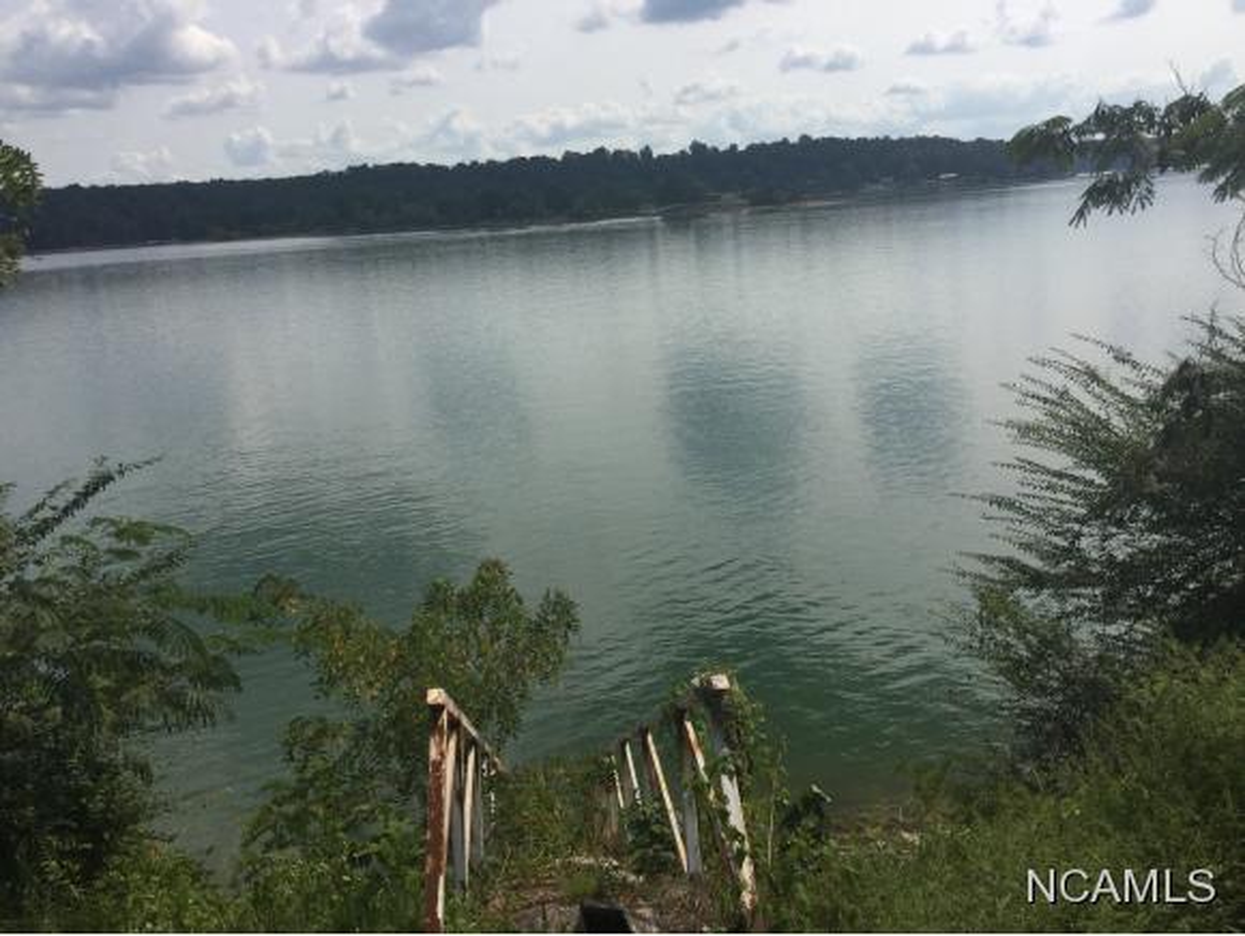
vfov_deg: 45.5
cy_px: 468
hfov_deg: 58.3
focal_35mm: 31
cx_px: 622
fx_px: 1116
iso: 25
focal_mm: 3.3
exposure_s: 1/2146
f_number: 2.4
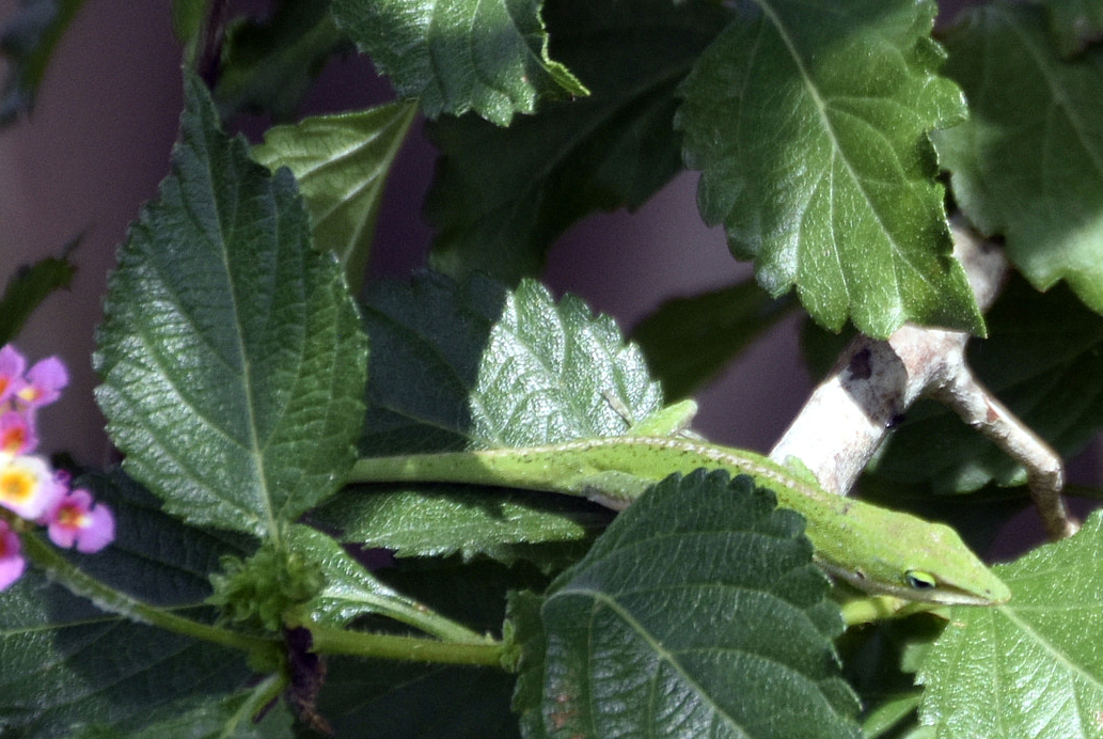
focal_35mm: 430
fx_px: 13186
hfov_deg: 4.8
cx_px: 466
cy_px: 465
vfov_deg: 3.2
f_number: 5.6
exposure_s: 1/1000
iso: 500
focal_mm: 185
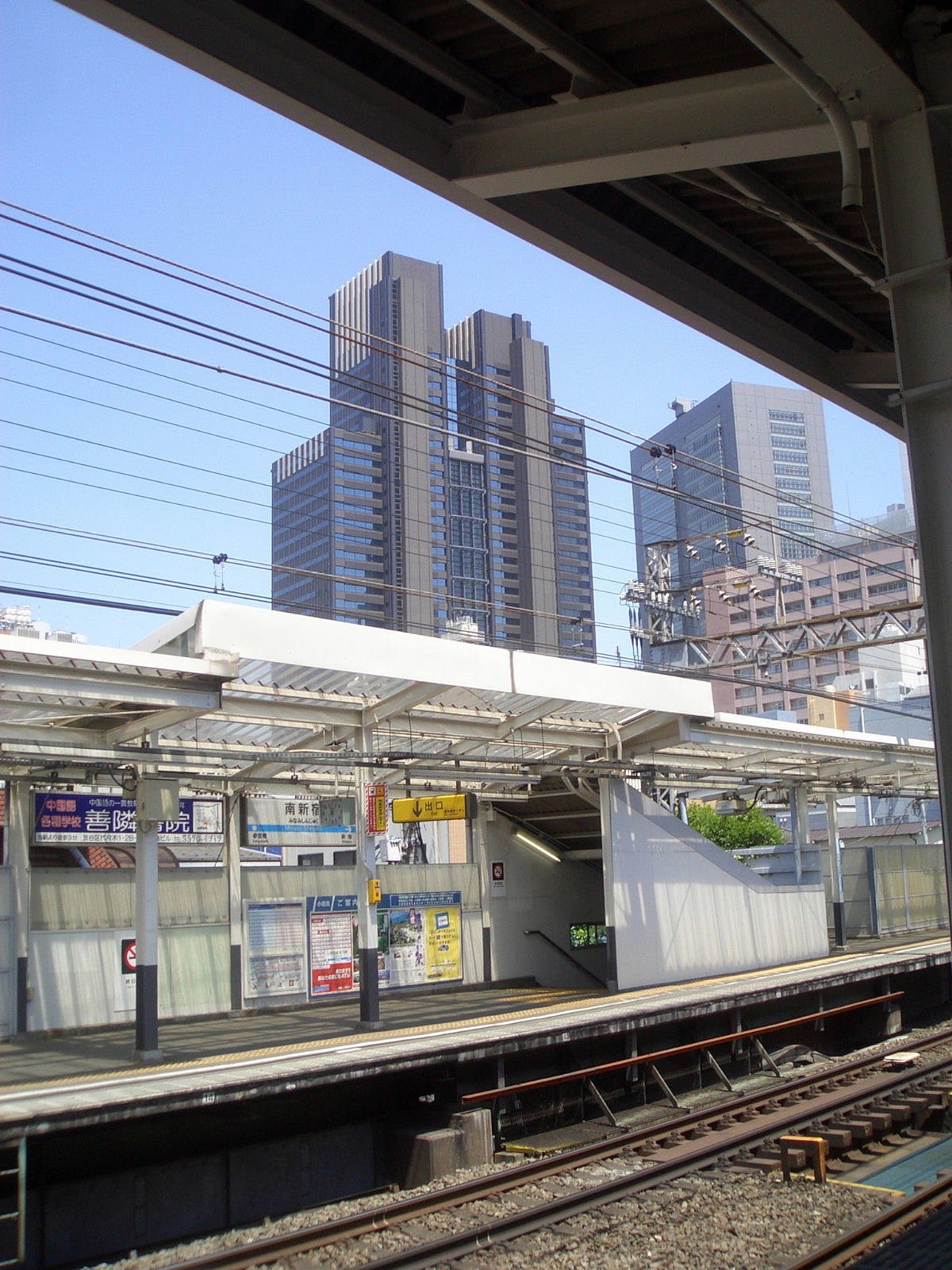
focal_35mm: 36
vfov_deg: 51.4
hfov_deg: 39.7
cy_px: 635
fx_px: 1320
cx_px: 476
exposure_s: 1/320
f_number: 4
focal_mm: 4.8
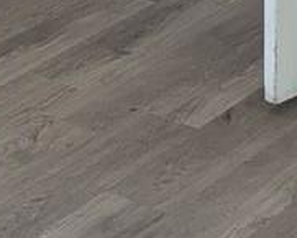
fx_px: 1574
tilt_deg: -7.7
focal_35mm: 179
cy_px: -374
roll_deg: -2.1
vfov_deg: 7.9
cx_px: 166
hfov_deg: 10.8
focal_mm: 4.25
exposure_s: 1/120
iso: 50
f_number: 1.8
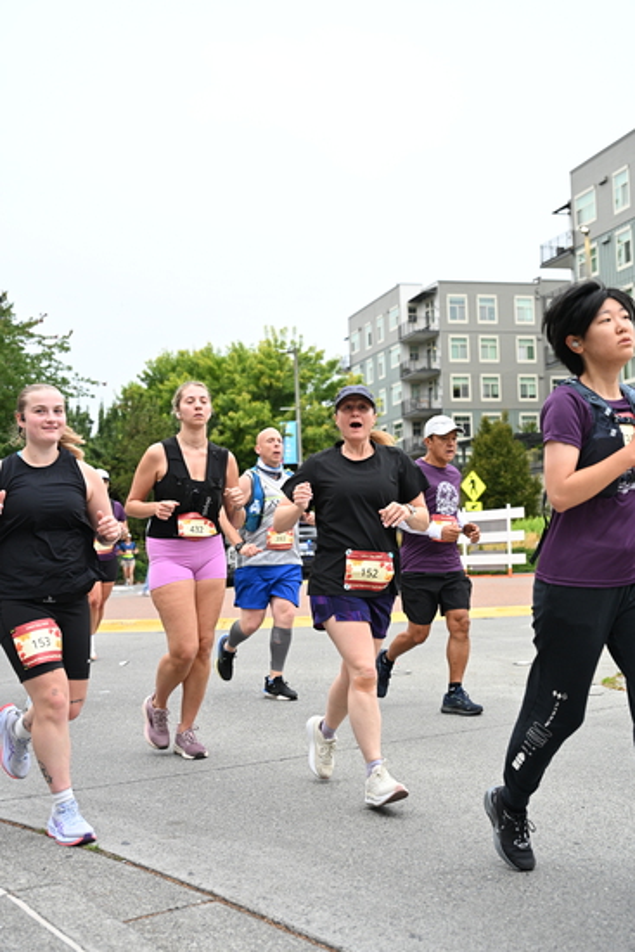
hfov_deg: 29.3
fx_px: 1216
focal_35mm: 46
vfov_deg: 42.7
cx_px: 318
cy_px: 476
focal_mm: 46
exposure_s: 1/800
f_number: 4
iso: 1600
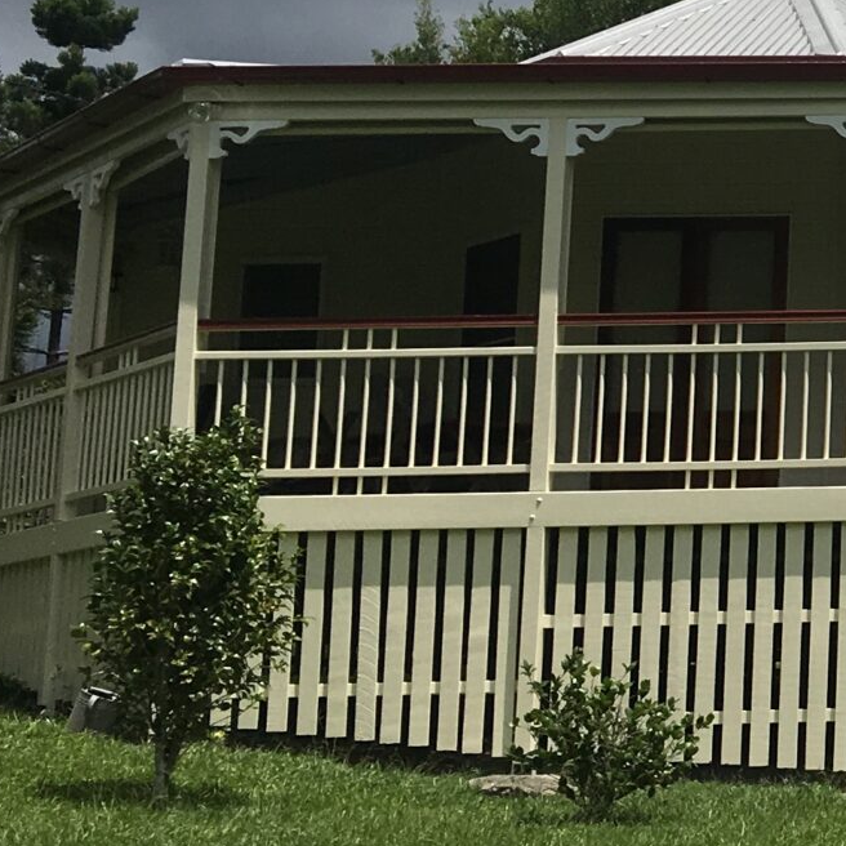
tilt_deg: +10.2
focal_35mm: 100
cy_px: 241
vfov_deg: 17.3
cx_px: 1612
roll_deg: +0.4
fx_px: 2765
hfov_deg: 14.8
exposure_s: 1/3344
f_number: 2.2
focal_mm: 4.15
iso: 25
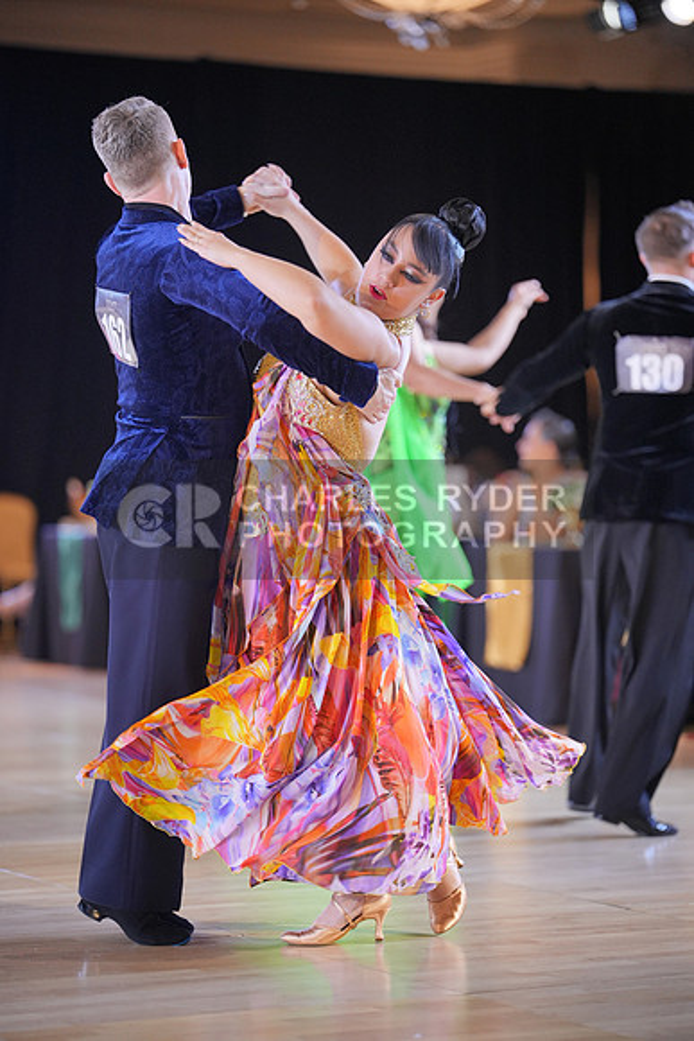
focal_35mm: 121
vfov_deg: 16.9
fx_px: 3497
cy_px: 520
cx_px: 347
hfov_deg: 11.3
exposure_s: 1/500
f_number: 2
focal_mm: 121
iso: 1600
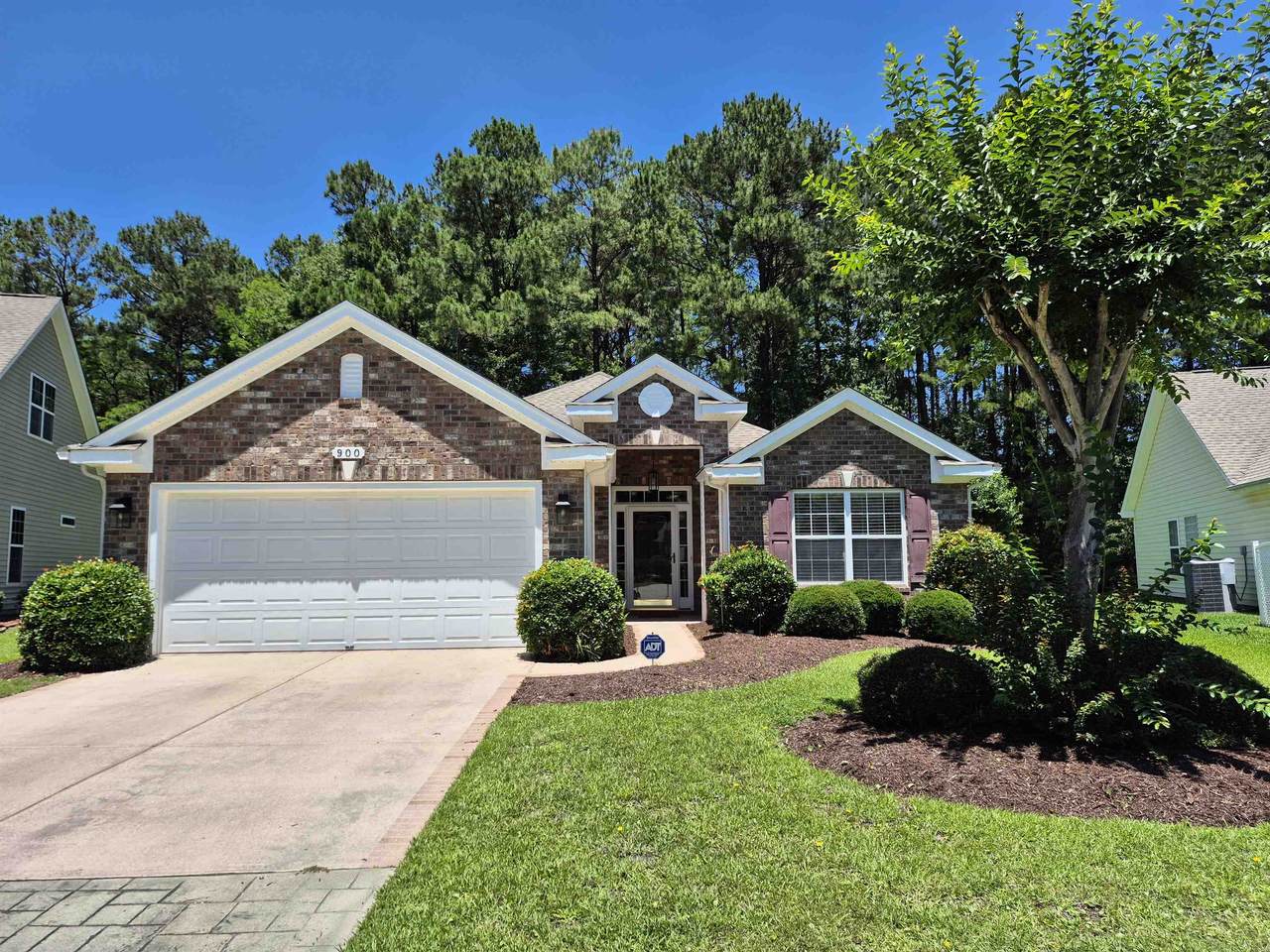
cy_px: 476
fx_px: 844
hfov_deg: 73.9
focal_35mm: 23
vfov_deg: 58.9
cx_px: 635
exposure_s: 1/1656
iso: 25
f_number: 1.8
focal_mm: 5.4
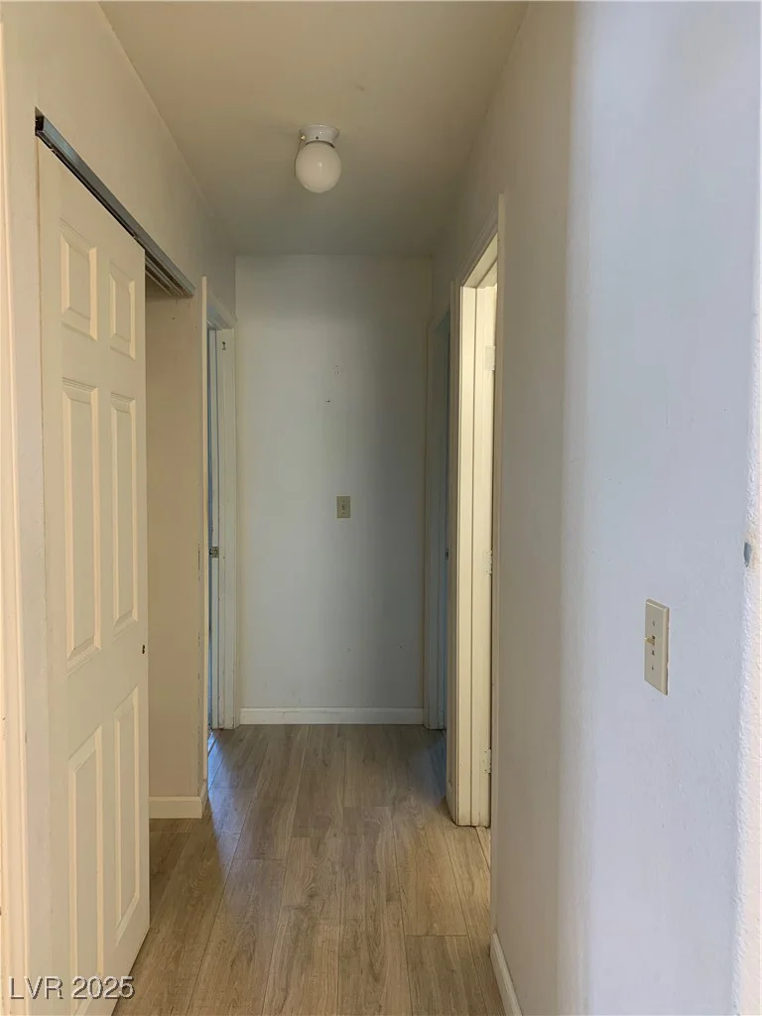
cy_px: 508
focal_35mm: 26
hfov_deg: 53.1
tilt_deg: -3.9
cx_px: 381
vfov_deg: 67.3
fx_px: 763
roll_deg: -1.3
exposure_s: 1/60
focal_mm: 4.25
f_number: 1.8
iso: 80
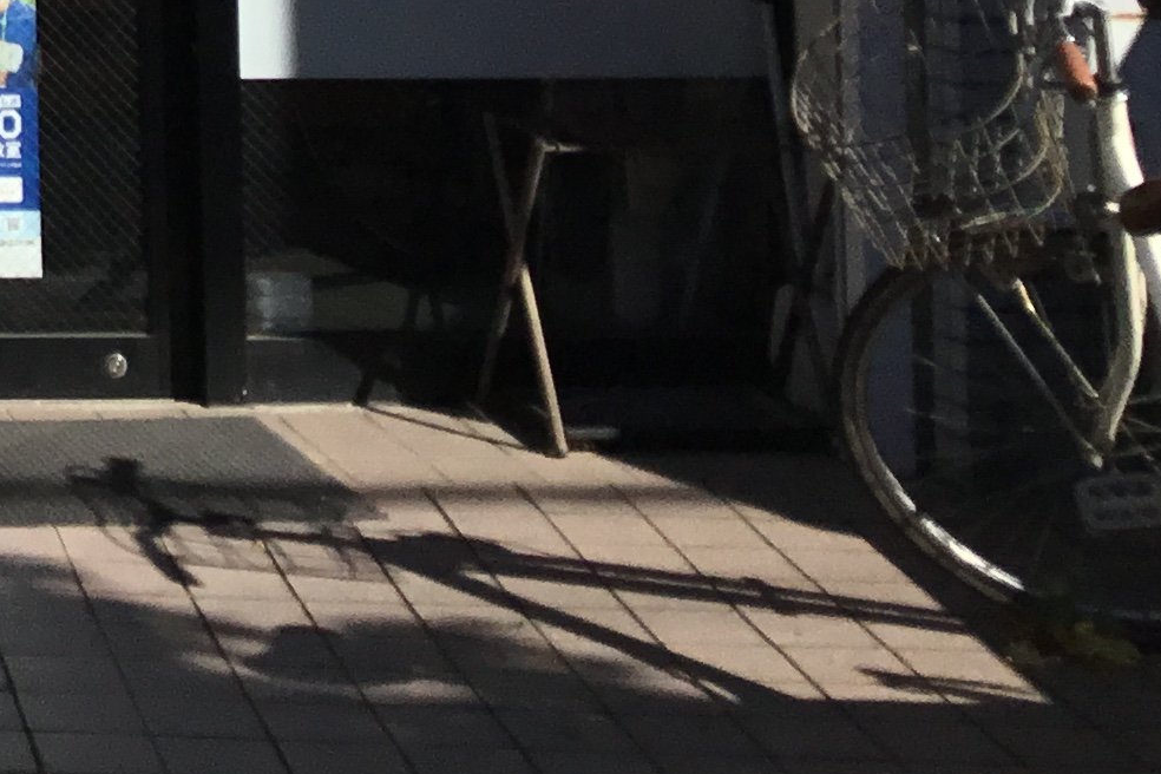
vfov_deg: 11.9
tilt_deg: +2.5
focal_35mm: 107
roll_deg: +0.1
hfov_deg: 16.9
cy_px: -559
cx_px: -681
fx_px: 3450
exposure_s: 1/2398
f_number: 2.4
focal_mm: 3.3
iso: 25
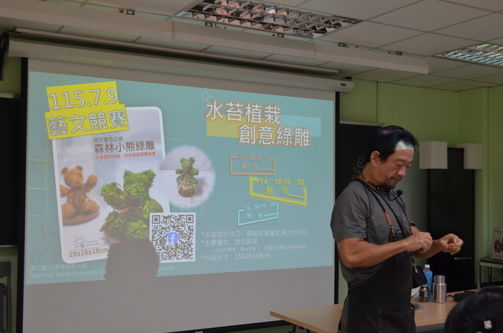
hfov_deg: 45.0
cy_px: 166
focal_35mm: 44
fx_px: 607
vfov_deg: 30.7
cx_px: 252
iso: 800
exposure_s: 1/125
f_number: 6.3
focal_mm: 29
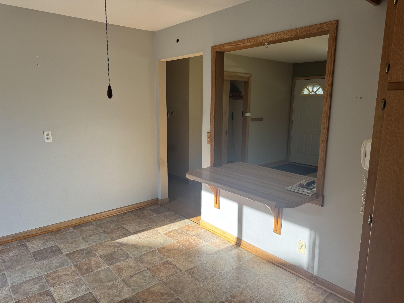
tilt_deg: -9.2
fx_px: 280
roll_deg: -0.1
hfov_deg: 71.6
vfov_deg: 56.8
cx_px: 202
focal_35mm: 24
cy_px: 152
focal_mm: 6.76
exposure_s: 1/182
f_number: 1.78
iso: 64
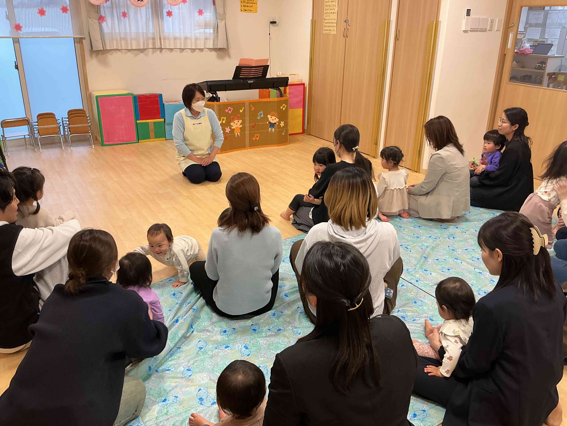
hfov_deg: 61.7
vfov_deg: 48.2
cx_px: 284
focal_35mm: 29
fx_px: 475
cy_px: 213
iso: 40
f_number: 1.8
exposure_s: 1/60
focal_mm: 3
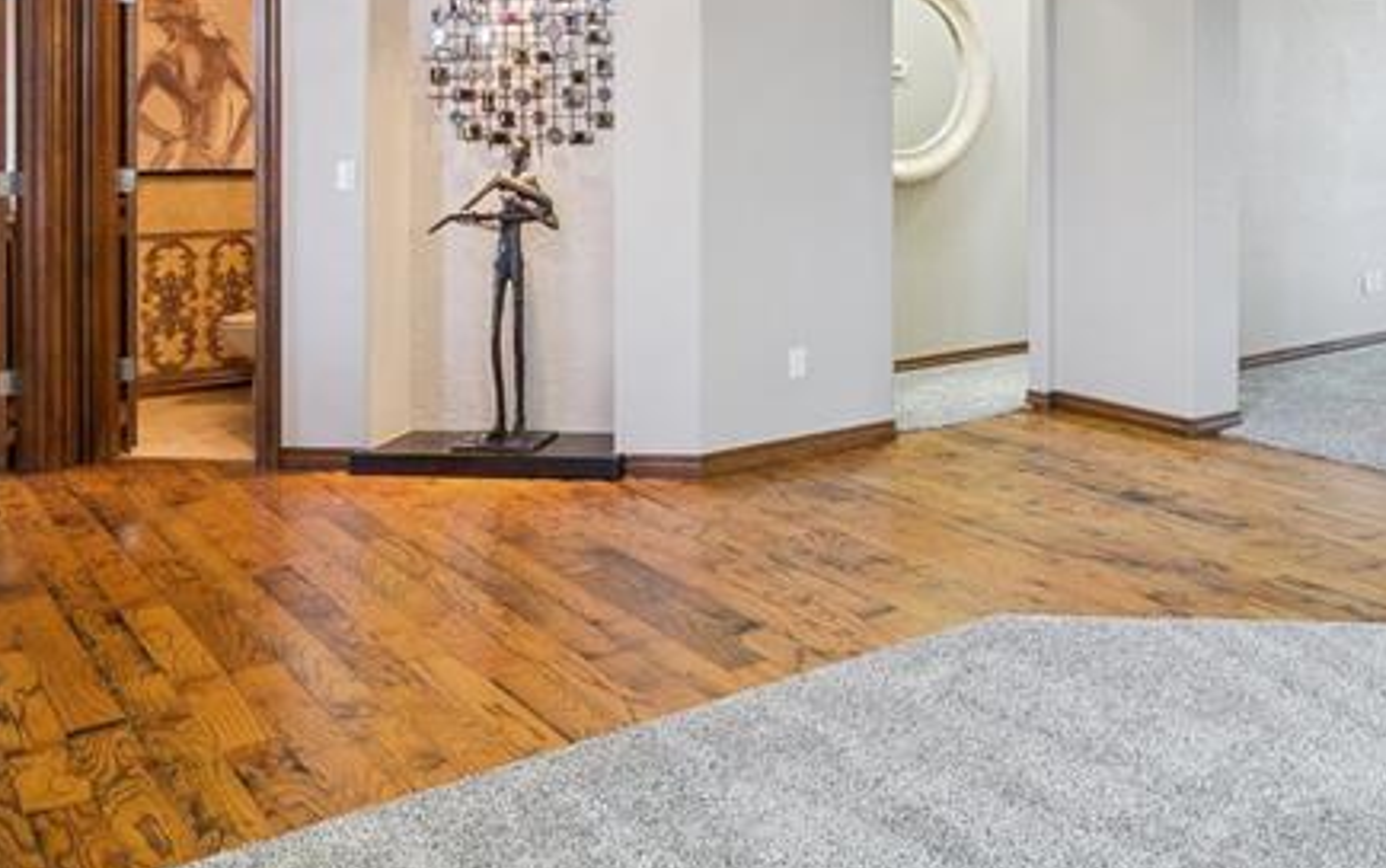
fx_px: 1361
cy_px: 140
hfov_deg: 52.2
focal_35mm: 36
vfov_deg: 34.0
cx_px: 992
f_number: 6.3
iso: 200
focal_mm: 10
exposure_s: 1/25
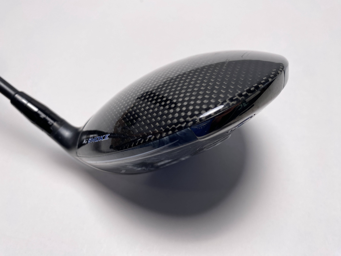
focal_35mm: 25
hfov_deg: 69.4
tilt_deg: -55.8
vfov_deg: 54.9
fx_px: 246
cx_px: 170
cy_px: 128
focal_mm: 4.25
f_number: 1.8
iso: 32
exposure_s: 1/793
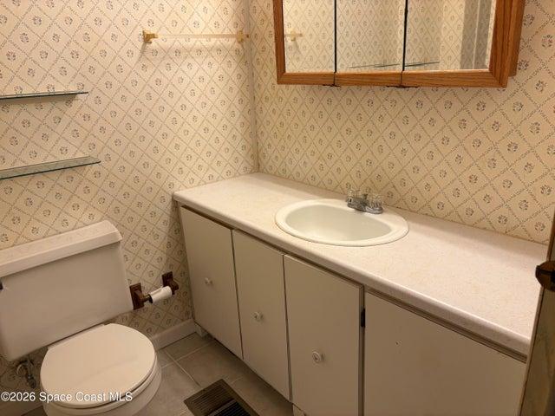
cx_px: 278
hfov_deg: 67.3
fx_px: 417
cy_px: 208
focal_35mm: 26
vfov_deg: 53.1
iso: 64
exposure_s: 1/120
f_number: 1.6
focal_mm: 5.96
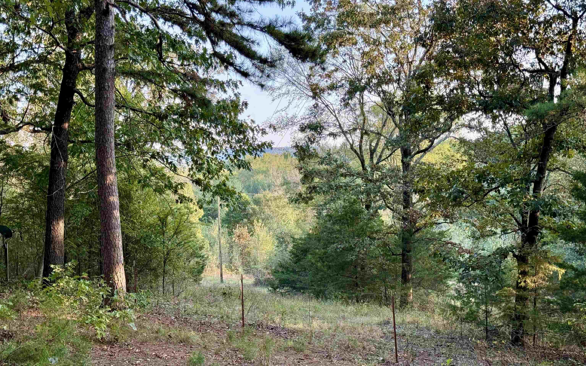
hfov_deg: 39.6
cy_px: 204
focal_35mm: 51
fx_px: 814
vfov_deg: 25.3
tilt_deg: -2.3
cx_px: 293
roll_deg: +2.1
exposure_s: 1/261
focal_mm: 6.76
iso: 64
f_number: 1.78
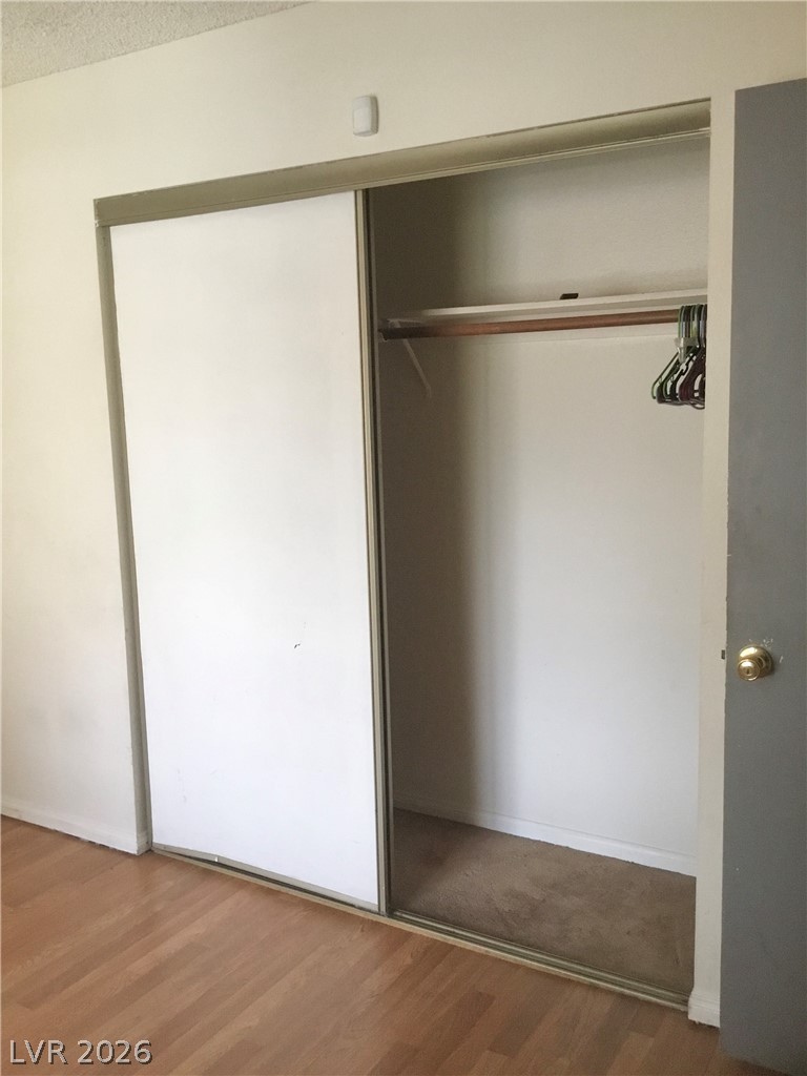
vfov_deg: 58.4
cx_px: 404
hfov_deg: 45.4
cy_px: 538
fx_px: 964
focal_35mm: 31
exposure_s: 1/30
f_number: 2.4
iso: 125
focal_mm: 3.3
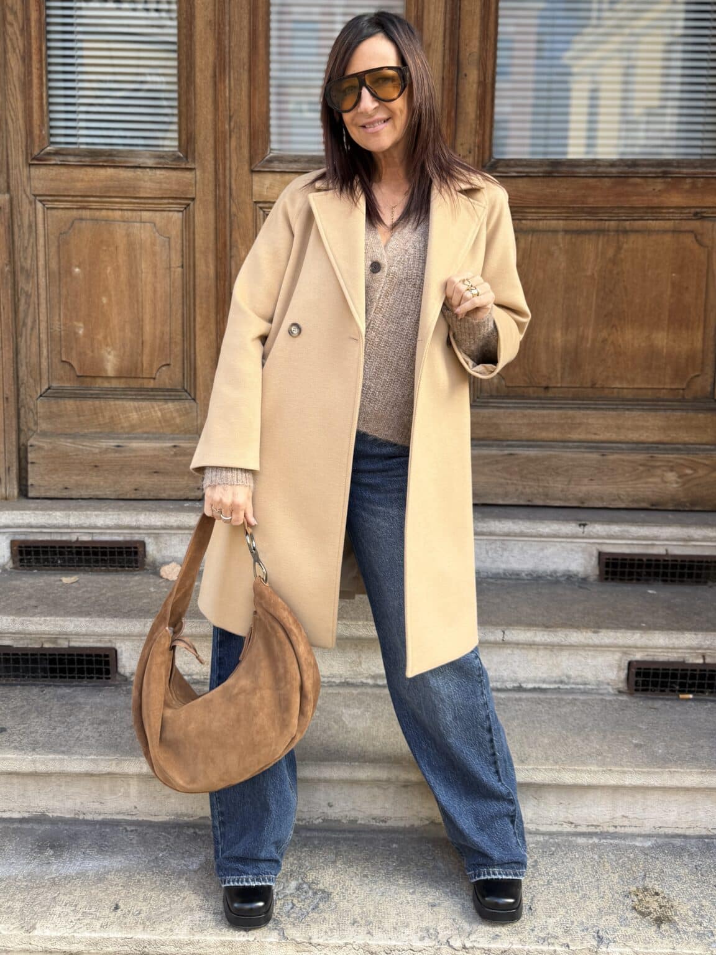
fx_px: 662
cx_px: 358
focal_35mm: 24
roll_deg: -1.3
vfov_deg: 71.6
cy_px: 478
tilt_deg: -6.0
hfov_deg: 56.8
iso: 64
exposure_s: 1/260
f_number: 1.78
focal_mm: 6.76
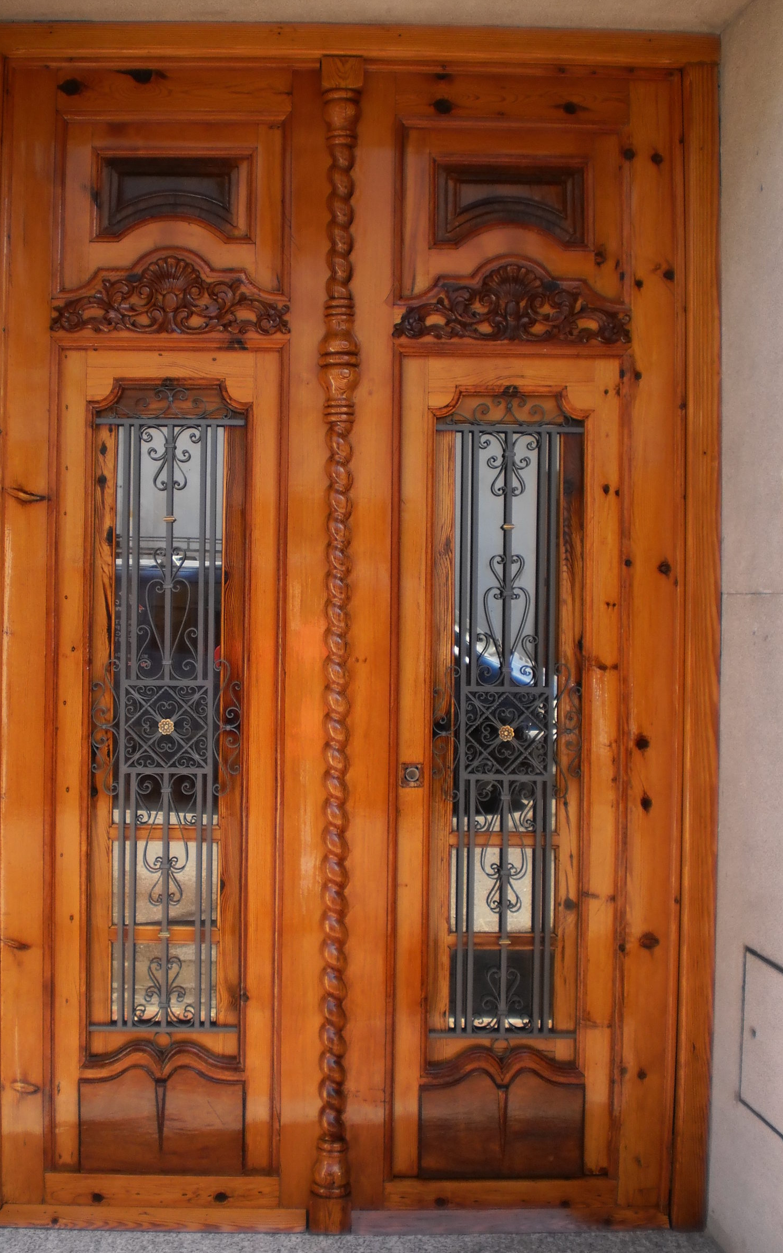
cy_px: 611
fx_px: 1400
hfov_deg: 31.1
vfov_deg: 48.2
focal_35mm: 41
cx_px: 292
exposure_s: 1/250
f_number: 3.1
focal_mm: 6.3
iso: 100
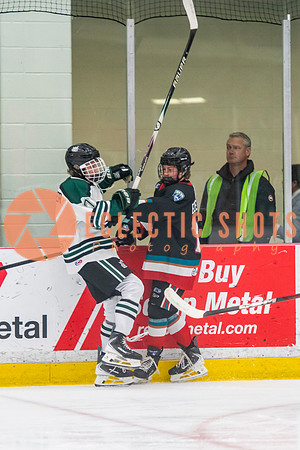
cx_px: 154
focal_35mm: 298
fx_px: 3719
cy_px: 288
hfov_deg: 4.6
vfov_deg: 6.9
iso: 2000
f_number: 3.2
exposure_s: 1/640
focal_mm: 155
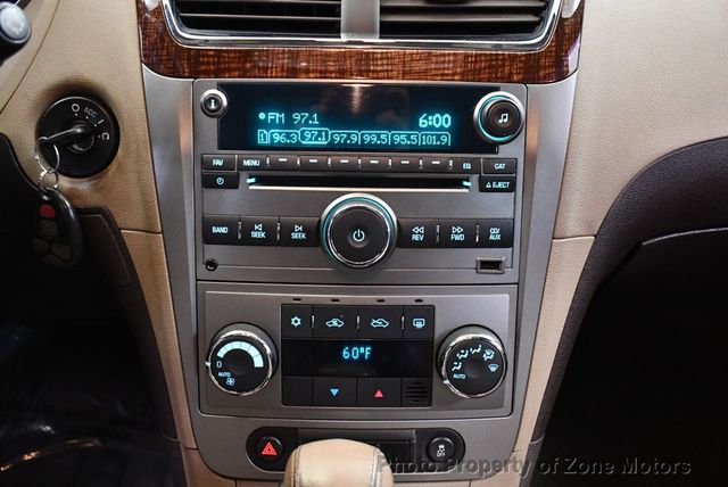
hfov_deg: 53.1
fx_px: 729
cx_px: 364
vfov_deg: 36.9
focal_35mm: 36
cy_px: 244
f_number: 3.5
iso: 3600
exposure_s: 1/60
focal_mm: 18
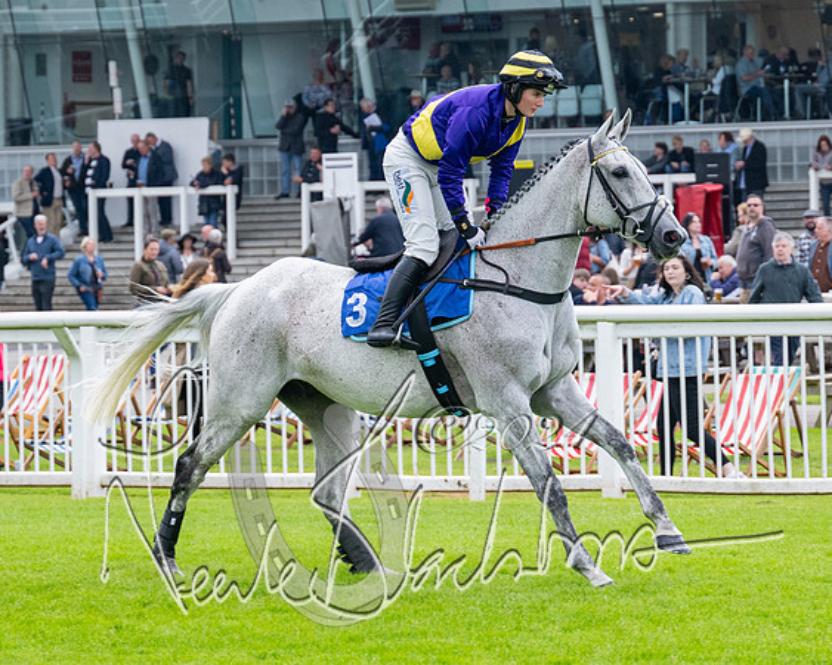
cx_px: 437
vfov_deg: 7.7
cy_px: 326
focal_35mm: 200
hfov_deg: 9.6
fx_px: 4930
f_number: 4
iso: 400
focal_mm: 98
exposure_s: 1/800
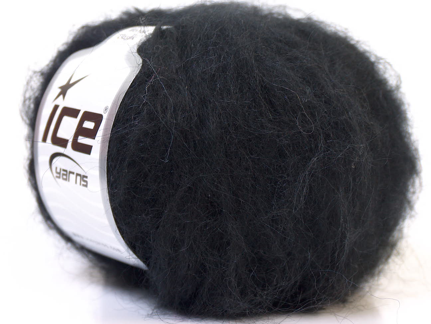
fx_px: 1234
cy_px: 162
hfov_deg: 19.8
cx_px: 216
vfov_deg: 15.0
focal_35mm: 99
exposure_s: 1/5.95
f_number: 2.9
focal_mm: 20.29
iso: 100
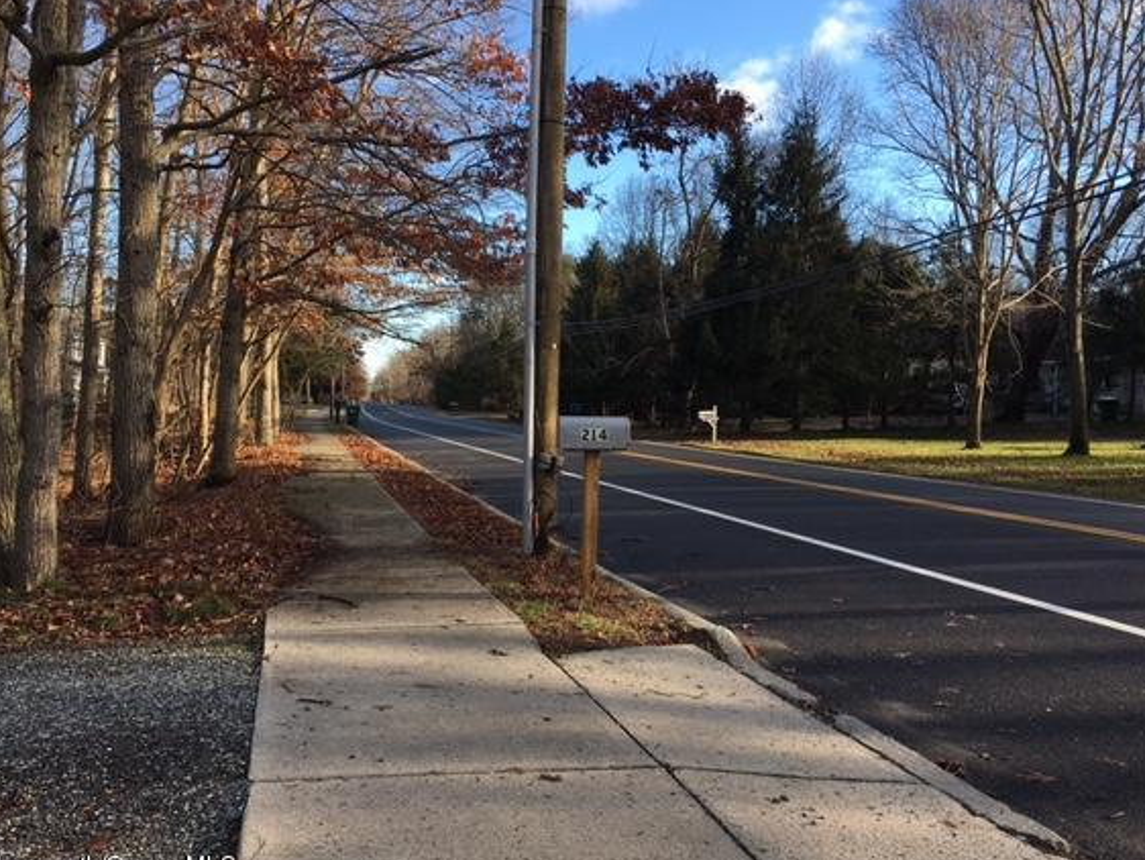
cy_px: 418
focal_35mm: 33
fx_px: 1092
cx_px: 540
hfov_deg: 55.3
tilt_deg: +0.8
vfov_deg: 43.0
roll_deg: -2.1
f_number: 2.2
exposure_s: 1/405
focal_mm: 4.15
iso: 25
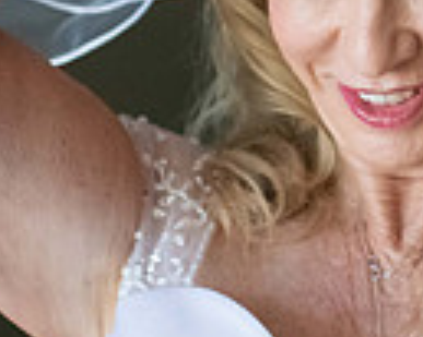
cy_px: -2
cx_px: 374
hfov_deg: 12.9
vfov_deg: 10.3
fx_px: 1851
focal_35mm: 148
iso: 2000
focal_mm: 35
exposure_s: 1/1250
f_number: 2.8
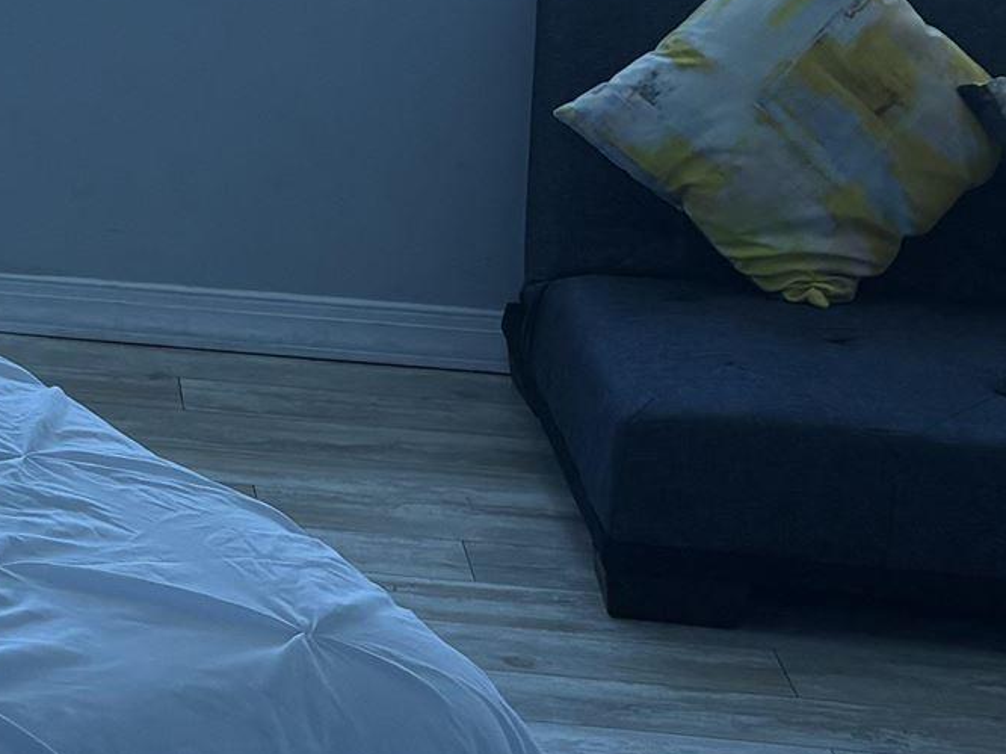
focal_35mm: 120
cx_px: -672
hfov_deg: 14.8
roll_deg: -0.5
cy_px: -47
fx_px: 3486
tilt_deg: -12.5
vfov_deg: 12.2
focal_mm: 5.96
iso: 50
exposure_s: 1/1099
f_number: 1.6
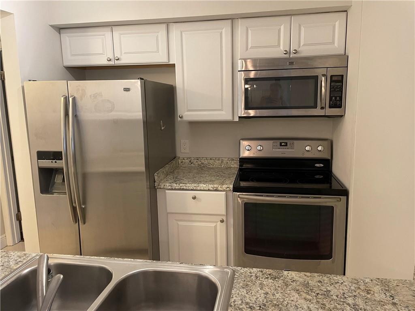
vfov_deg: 53.1
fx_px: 312
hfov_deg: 67.3
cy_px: 156
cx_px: 208
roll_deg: +1.5
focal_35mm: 26
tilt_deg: -8.9
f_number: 1.6
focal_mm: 4.2
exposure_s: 1/60
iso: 250
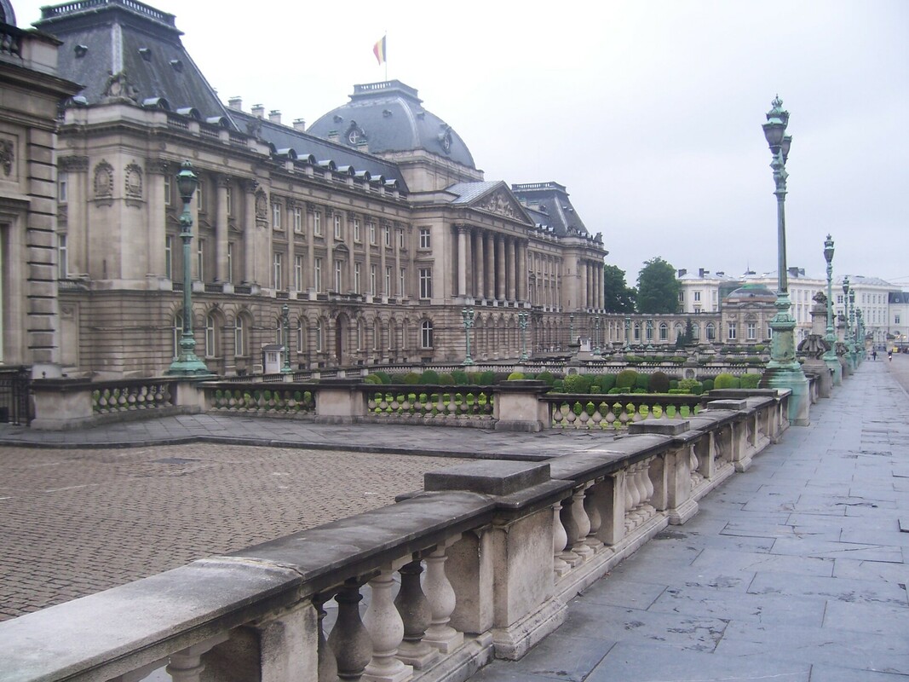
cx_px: 454
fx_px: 945
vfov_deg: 39.6
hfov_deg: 51.4
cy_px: 341
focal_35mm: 36
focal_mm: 6.2
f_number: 2.8
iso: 80
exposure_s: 1/60
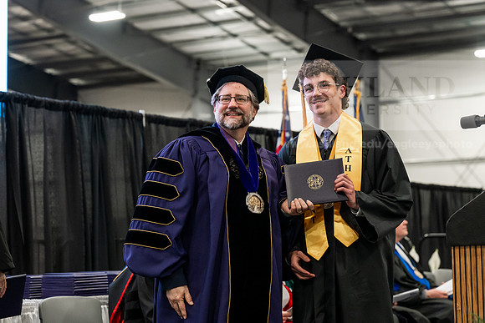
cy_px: 162
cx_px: 242
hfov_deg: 23.6
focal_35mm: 86
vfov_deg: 15.9
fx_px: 1159
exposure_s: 1/200
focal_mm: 86
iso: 4000
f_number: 4.5
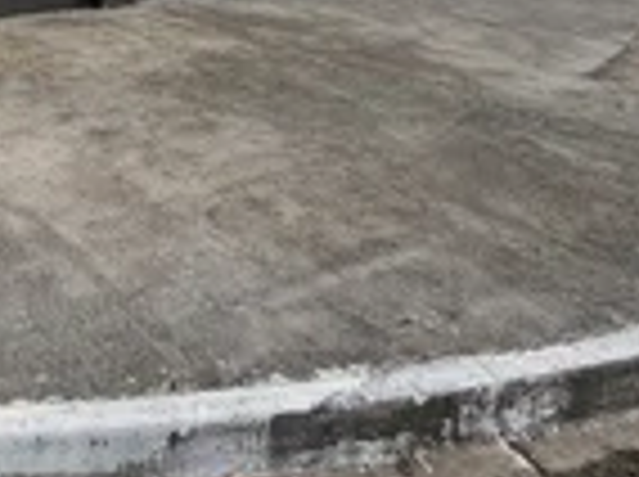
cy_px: -155
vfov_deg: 29.6
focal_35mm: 38
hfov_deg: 39.7
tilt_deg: +0.3
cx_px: -68
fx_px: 700
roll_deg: -1.2
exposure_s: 1/372
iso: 50
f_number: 2.2
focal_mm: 2.22
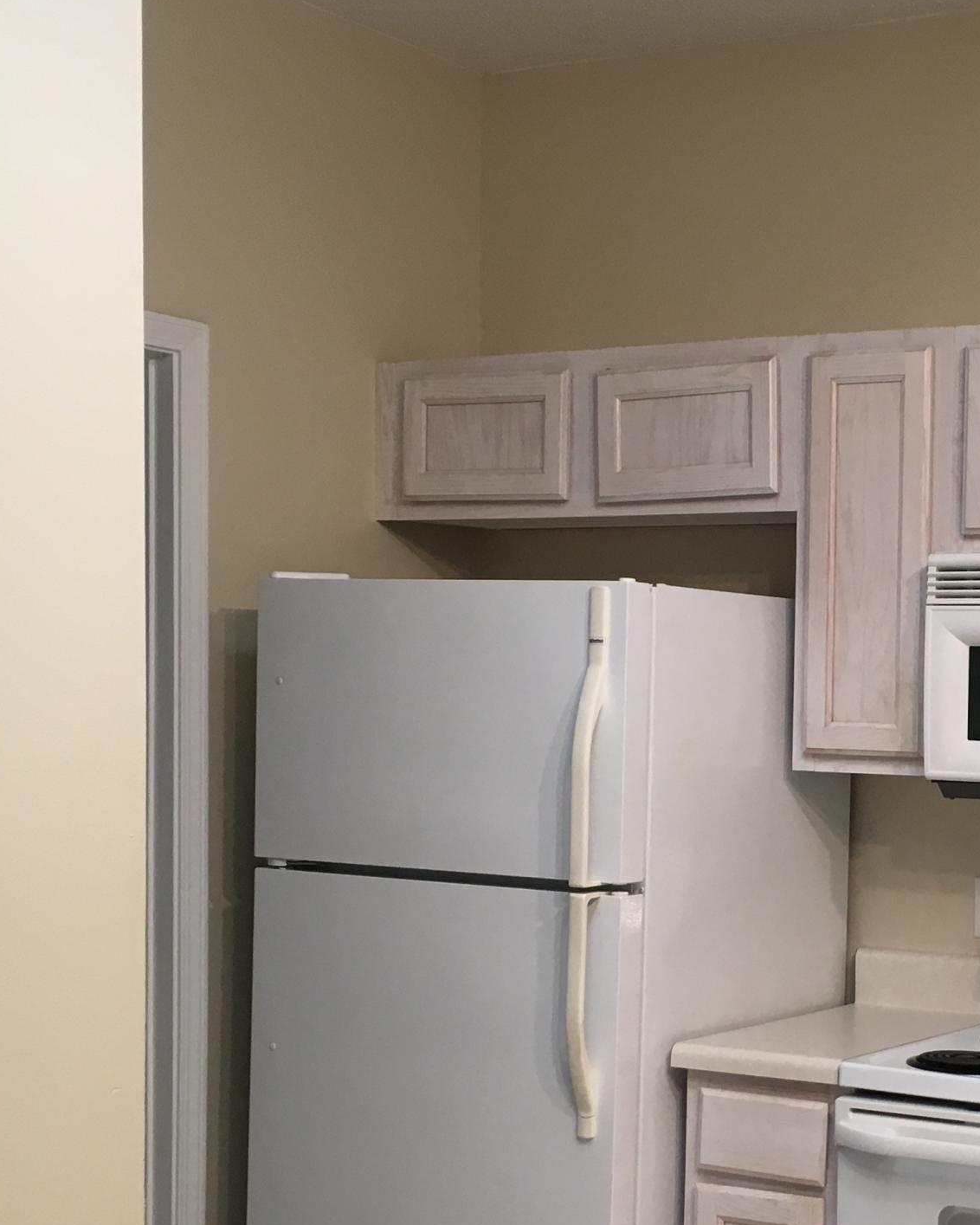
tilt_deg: -0.9
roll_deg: -1.1
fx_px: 2175
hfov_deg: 24.3
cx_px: 970
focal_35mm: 60
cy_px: 783
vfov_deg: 31.3
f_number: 2.2
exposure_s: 1/30
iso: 64
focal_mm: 4.15
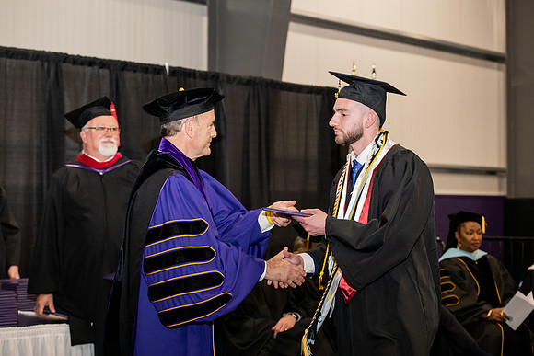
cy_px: 178
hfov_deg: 28.8
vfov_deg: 19.5
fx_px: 1039
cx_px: 267
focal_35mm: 70
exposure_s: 1/200
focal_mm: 70
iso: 2000
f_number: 5
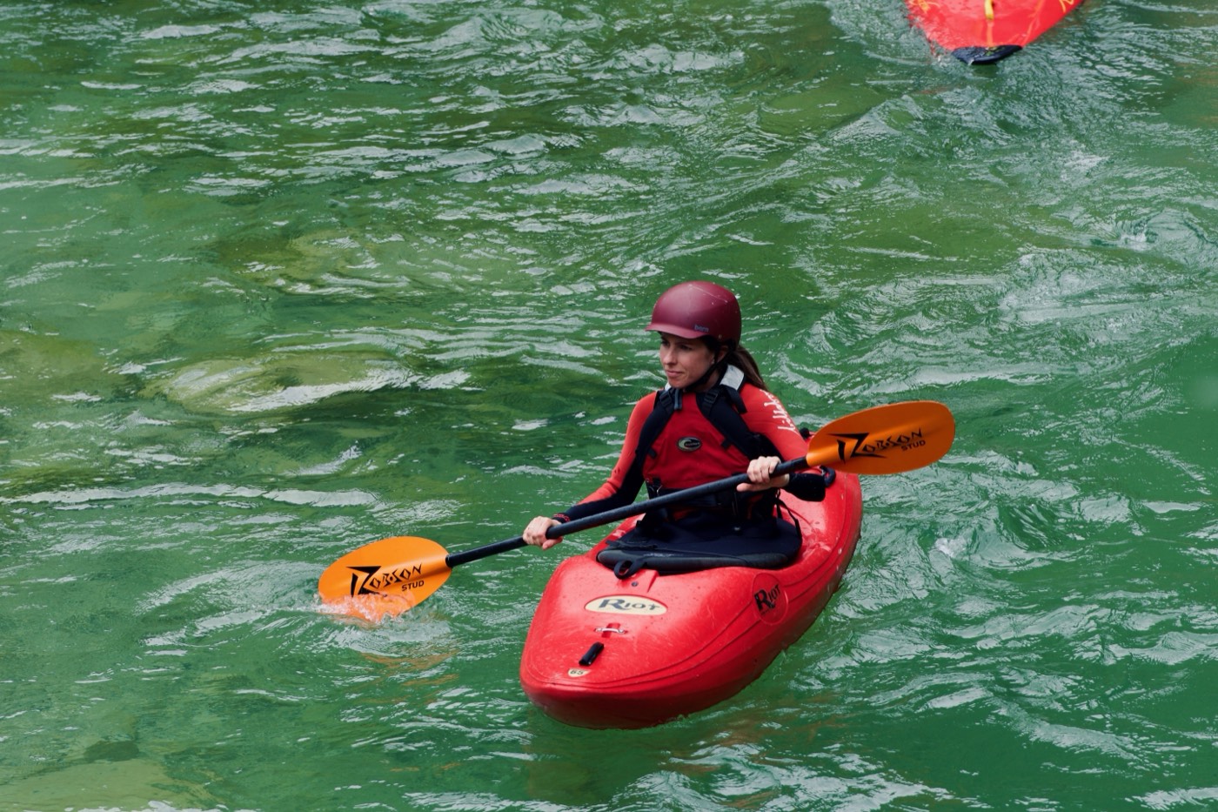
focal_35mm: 300
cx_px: 609
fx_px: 10148
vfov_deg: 4.6
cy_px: 406
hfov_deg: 6.9
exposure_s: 1/200
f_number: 5
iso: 100
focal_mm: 200
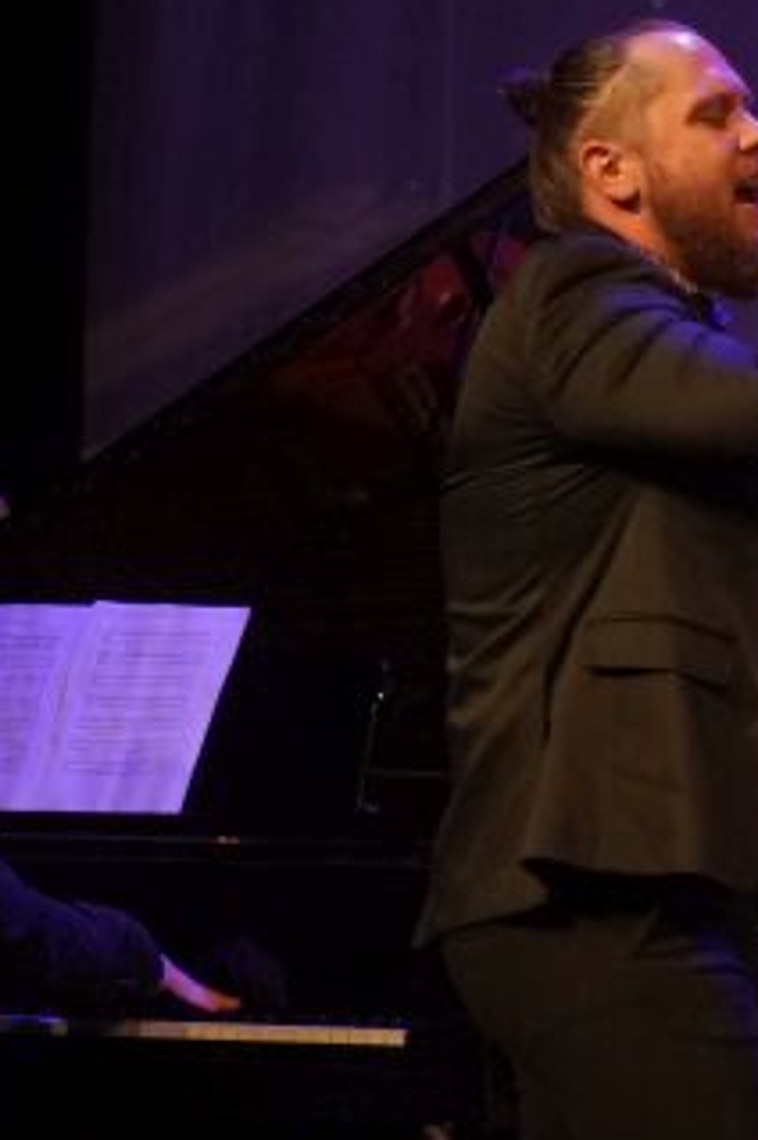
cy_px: 947
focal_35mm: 233
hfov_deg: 5.9
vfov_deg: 8.8
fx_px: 7374
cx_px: 905
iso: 2000
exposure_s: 1/125
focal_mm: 50
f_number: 2.8
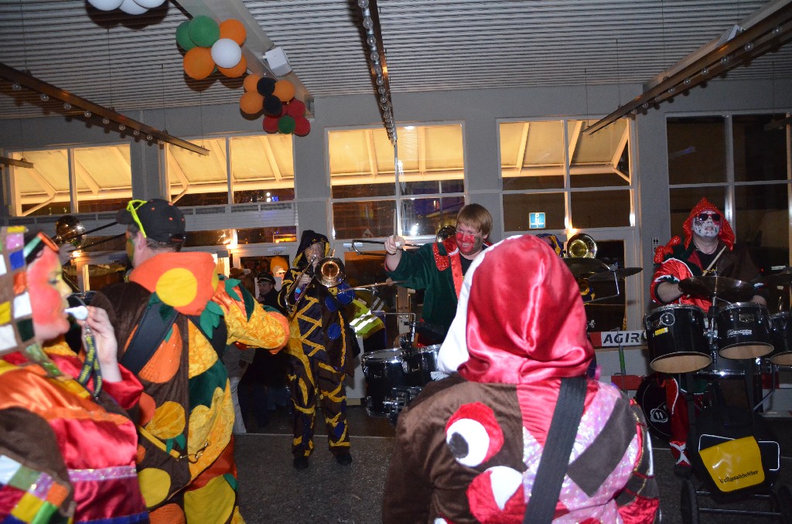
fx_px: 593
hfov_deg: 67.5
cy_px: 262
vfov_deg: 47.7
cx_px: 396
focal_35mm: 27
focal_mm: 18
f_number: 4
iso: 3200
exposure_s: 1/60
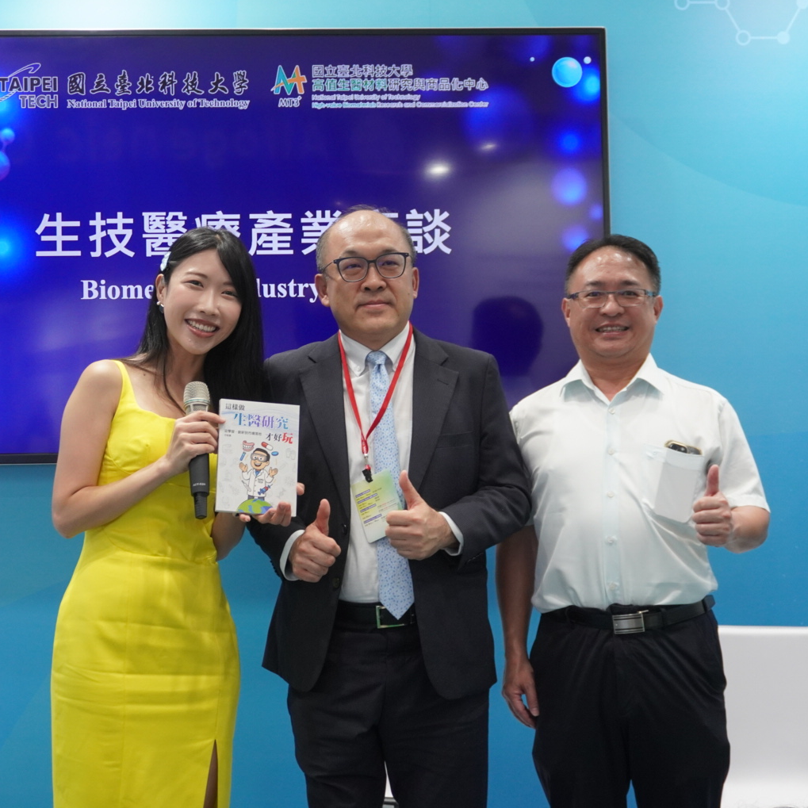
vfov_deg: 29.2
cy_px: 386
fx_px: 1549
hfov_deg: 29.1
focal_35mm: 59
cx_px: 297
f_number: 4.5
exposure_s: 1/160
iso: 1000
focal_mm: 29
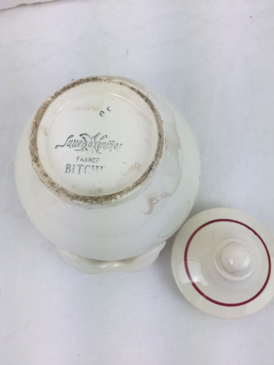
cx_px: 137
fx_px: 306
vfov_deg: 61.7
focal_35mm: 29
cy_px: 182
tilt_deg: -73.6
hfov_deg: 48.2
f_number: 2.2
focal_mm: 4.15
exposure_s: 1/234
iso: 32
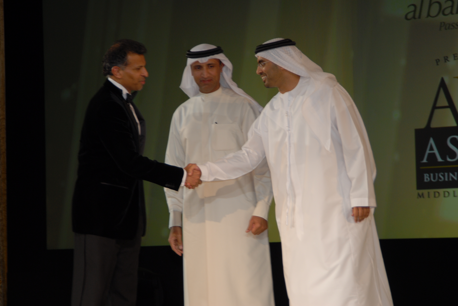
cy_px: 153
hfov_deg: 16.6
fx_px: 1567
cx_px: 229
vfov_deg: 11.2
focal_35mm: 123
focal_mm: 82
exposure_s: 1/125
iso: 200
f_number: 5.6
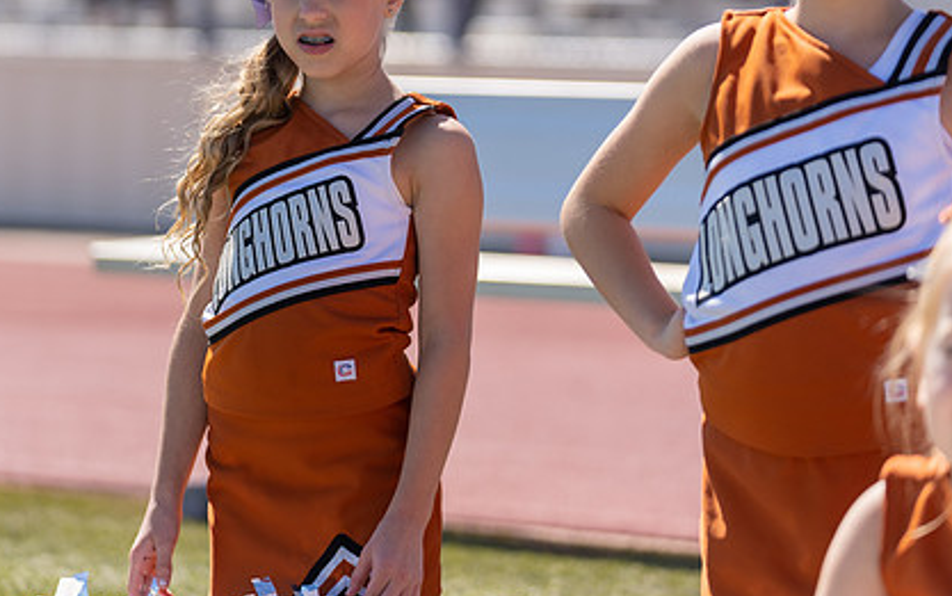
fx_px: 4490
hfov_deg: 12.1
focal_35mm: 173
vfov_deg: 7.6
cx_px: 301
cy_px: 186
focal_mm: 122
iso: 100
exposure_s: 1/1600
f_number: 2.8
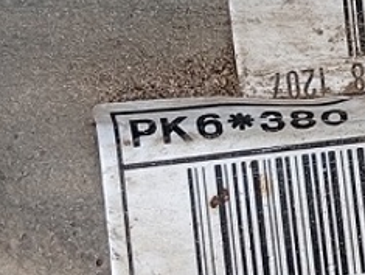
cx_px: 485
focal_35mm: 141
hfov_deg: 13.4
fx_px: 1489
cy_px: 95
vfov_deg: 10.5
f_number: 1.8
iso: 50
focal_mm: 3.96
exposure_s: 1/108
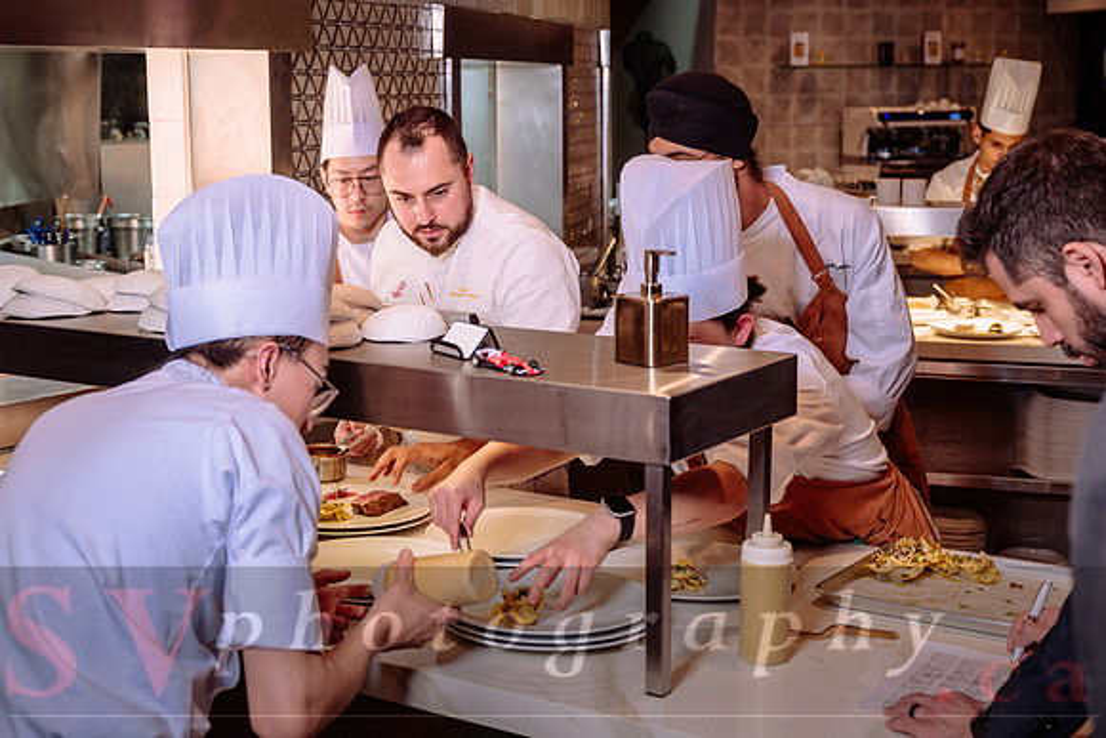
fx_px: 1642
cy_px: 318
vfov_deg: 25.3
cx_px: 477
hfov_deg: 37.2
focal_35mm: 53
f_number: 4.5
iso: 800
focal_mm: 47
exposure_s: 1/100
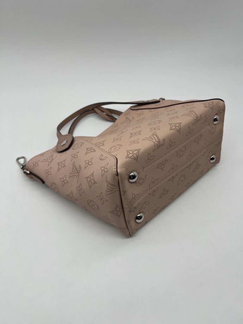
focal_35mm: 26
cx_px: 122
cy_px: 162
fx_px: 243
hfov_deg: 53.1
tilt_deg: -46.9
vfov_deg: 67.3
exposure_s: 1/398
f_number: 1.5
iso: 50
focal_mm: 5.7
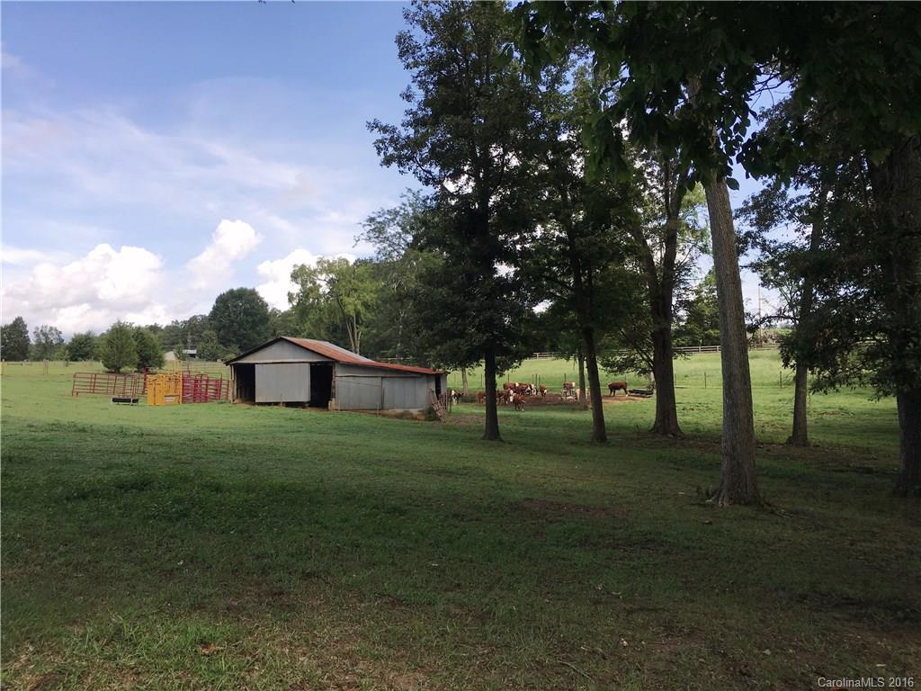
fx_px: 772
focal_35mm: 29
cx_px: 460
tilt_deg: +3.7
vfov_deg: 48.2
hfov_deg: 61.7
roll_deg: +1.2
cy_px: 346
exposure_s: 1/916
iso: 25
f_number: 2.2
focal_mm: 4.15
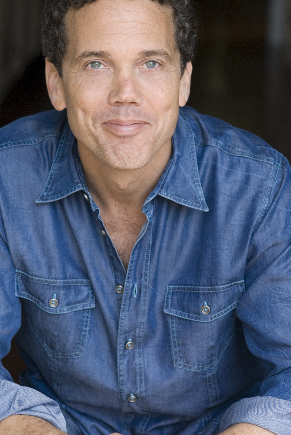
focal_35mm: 156
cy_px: 220
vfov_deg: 13.2
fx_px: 1881
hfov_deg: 8.8
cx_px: 140
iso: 320
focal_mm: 85
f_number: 4
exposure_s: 1/125
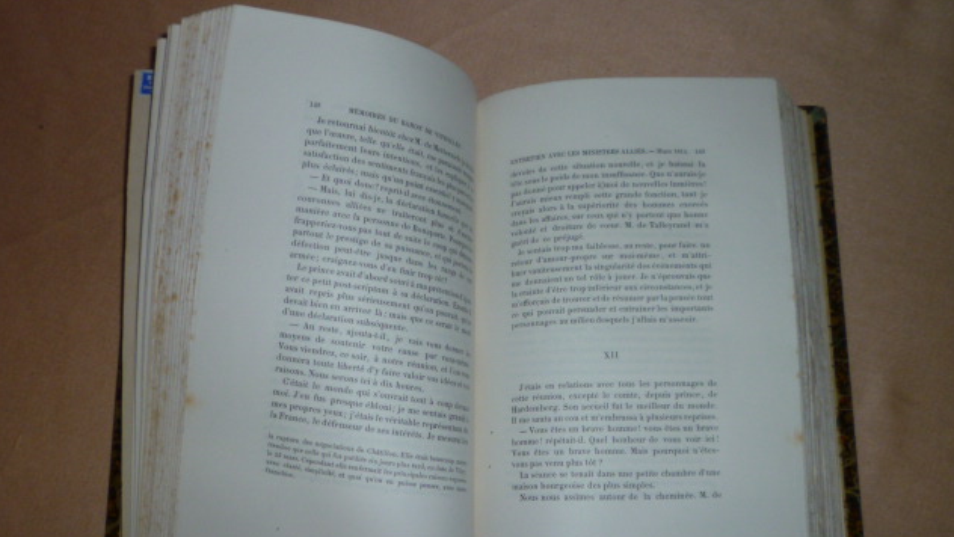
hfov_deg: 47.3
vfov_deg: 27.7
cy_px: 303
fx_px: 1088
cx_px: 479
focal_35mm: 43
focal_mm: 5.2
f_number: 3.3
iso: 100
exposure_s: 1/30
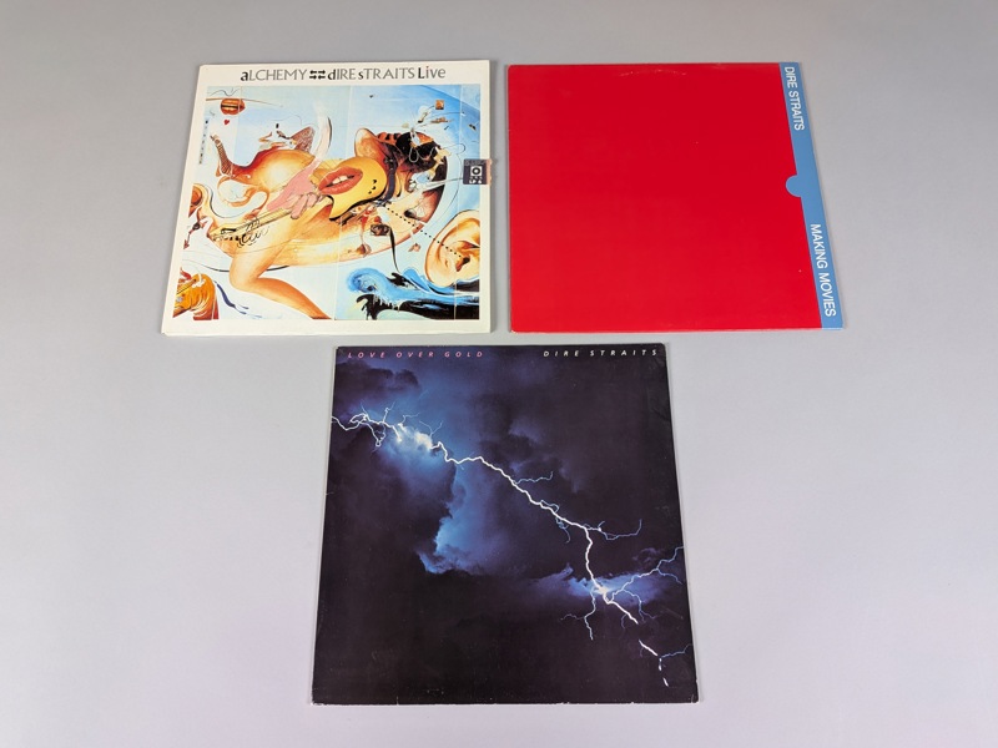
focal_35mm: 24
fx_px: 692
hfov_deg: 71.6
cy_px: 374
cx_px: 499
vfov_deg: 56.8
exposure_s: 1/50
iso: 46
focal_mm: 4.53
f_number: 1.7
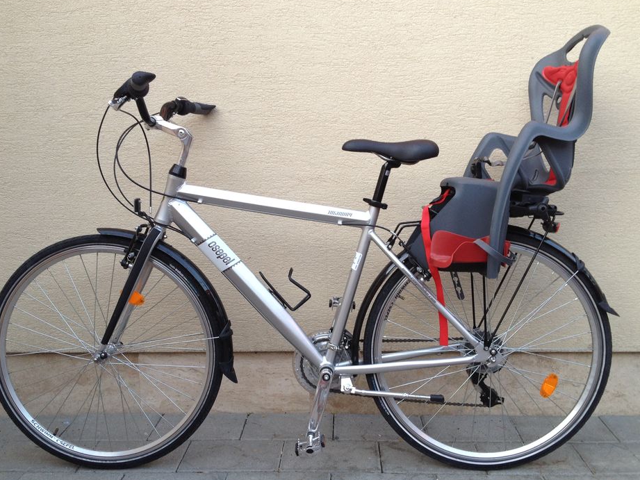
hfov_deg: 49.0
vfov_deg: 37.7
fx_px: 703
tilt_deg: -9.1
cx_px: 320
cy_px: 250
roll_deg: +0.5
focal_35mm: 38
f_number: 2.4
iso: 50
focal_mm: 4.28
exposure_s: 1/40
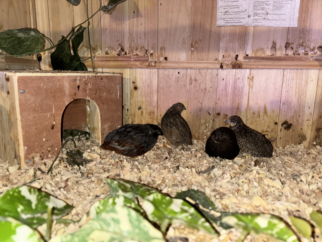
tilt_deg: -11.5
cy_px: 121
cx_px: 161
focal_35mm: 26
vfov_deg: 53.1
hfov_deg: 67.3
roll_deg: -1.4
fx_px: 242
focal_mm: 5.96
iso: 80
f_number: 1.6
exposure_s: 1/15
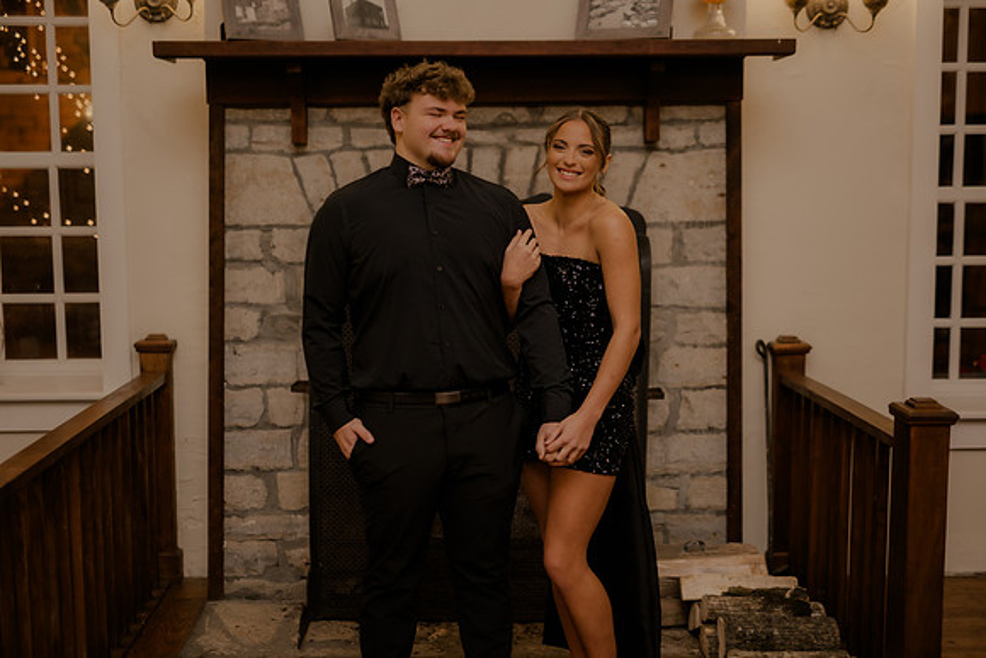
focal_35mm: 50
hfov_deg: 39.6
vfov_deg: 27.0
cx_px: 493
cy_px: 329
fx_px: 1370
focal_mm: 50
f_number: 1.4
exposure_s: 1/200
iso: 320
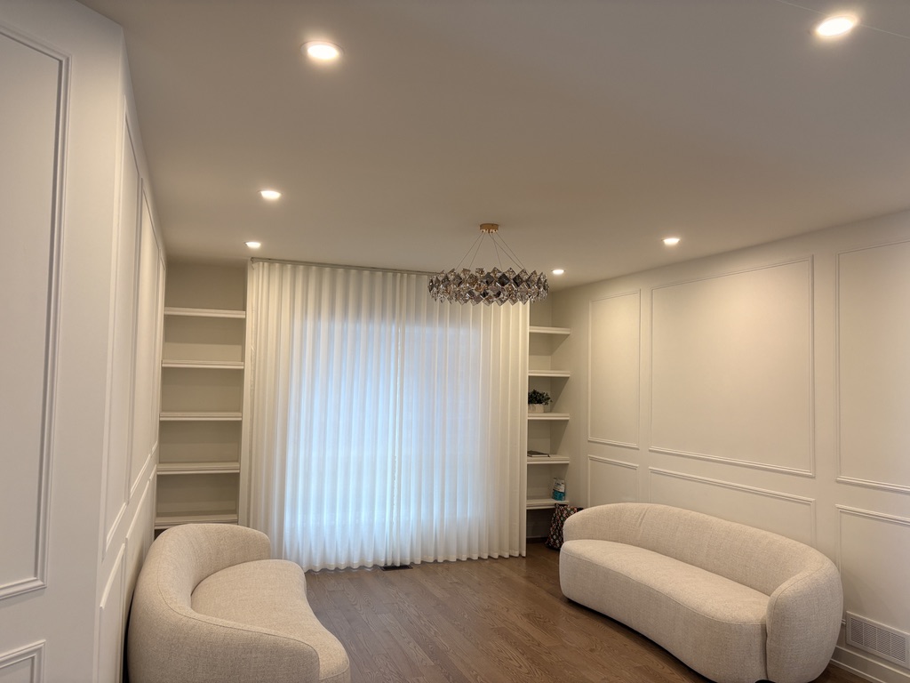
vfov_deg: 53.1
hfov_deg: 67.3
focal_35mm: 26
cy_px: 342
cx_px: 455
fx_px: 683
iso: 80
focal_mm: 5.96
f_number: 1.6
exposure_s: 1/120
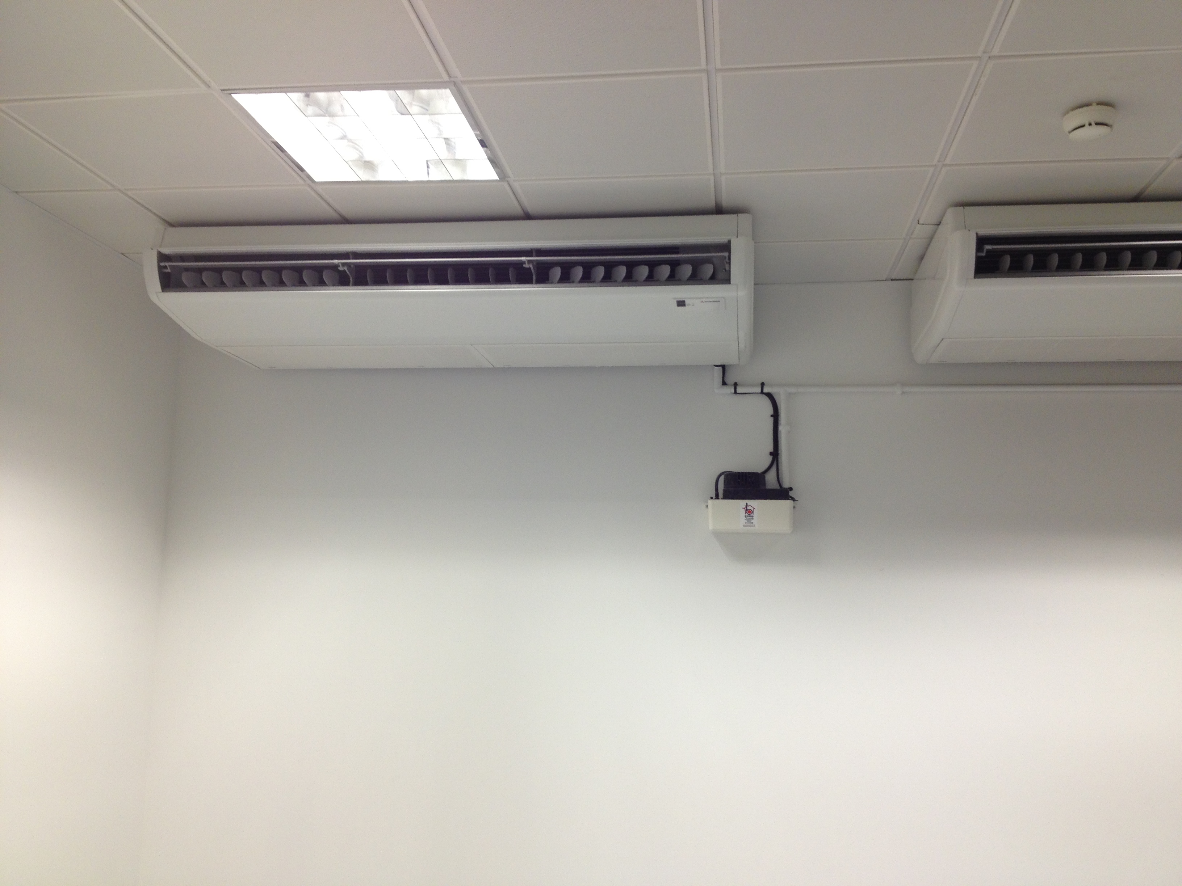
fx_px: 1195
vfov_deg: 40.7
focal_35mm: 35
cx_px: 591
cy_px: 443
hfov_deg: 52.6
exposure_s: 1/30
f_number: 2.4
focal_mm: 4.28
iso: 64
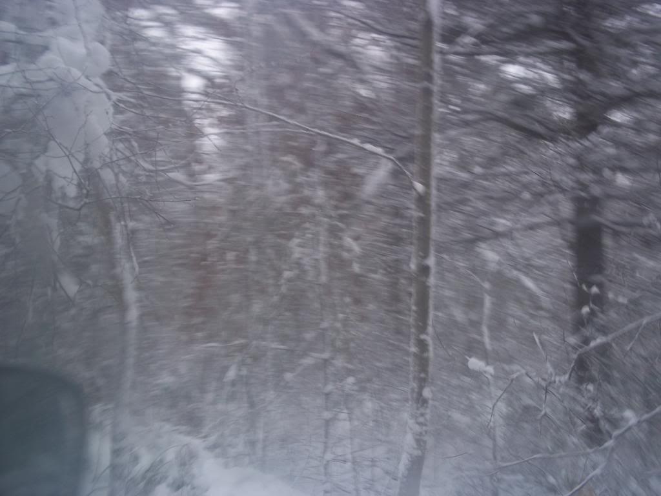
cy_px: 248
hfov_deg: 51.4
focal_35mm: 36
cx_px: 330
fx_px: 687
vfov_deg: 39.7
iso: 80
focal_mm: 6.5
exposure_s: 1/100
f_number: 3.1
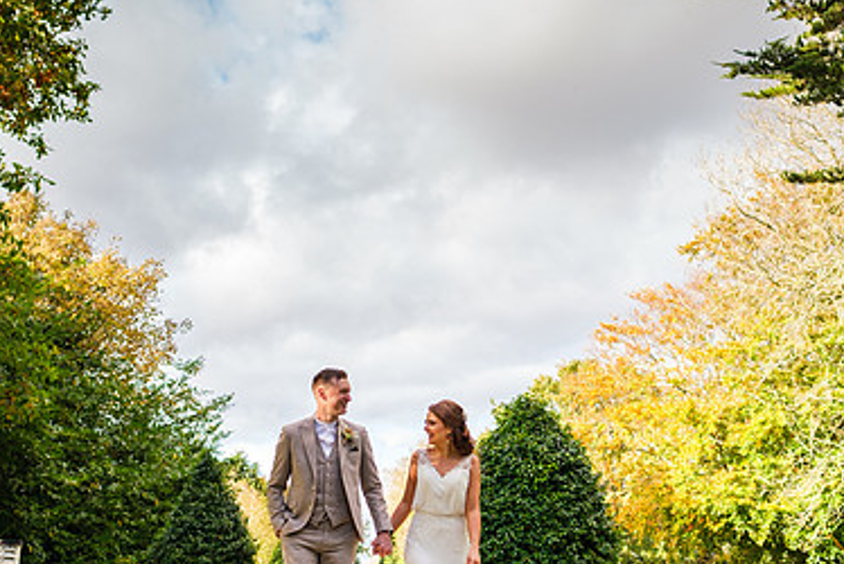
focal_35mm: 41
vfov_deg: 32.4
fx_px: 962
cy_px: 372
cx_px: 409
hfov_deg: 47.4
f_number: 2.5
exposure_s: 1/500
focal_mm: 16
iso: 200
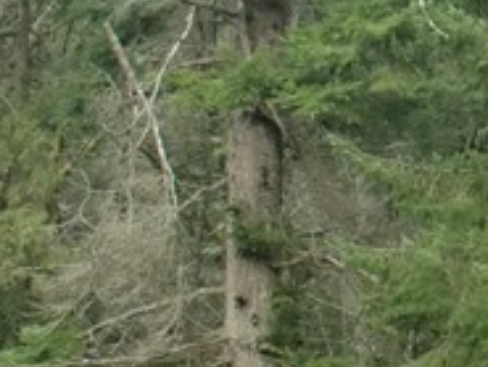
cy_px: 185
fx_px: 2962
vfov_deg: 7.1
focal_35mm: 210
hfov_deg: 9.1
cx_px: 789
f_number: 3.9
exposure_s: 1/60
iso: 125
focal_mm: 6.66
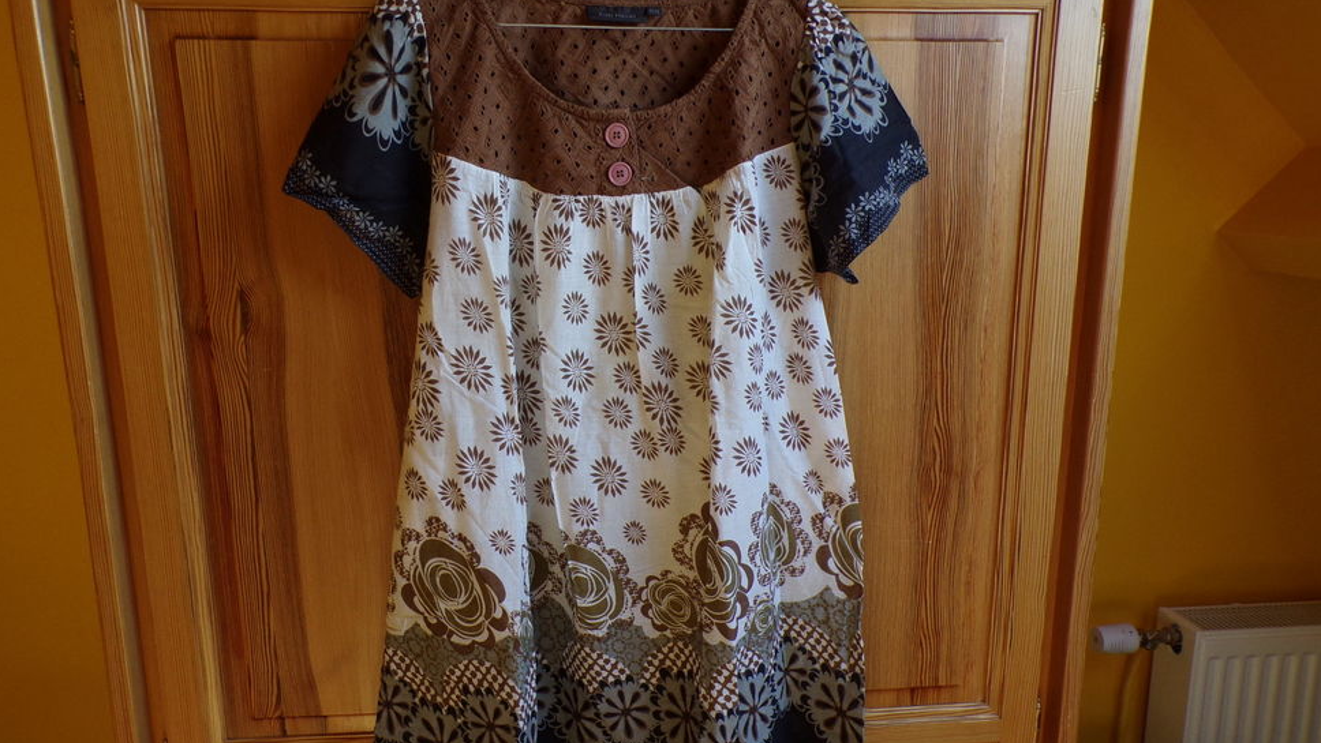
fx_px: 946
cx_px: 654
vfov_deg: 42.9
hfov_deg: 69.8
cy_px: 398
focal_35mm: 27
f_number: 4.3
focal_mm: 4.3
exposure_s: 1/45
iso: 80
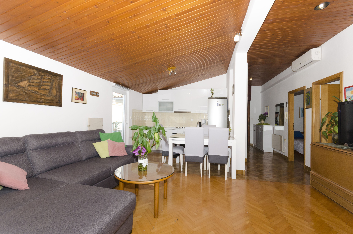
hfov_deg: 100.5
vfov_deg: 77.1
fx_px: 147
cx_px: 176
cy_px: 117
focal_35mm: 15
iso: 640
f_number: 8
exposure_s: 1/200
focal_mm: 10
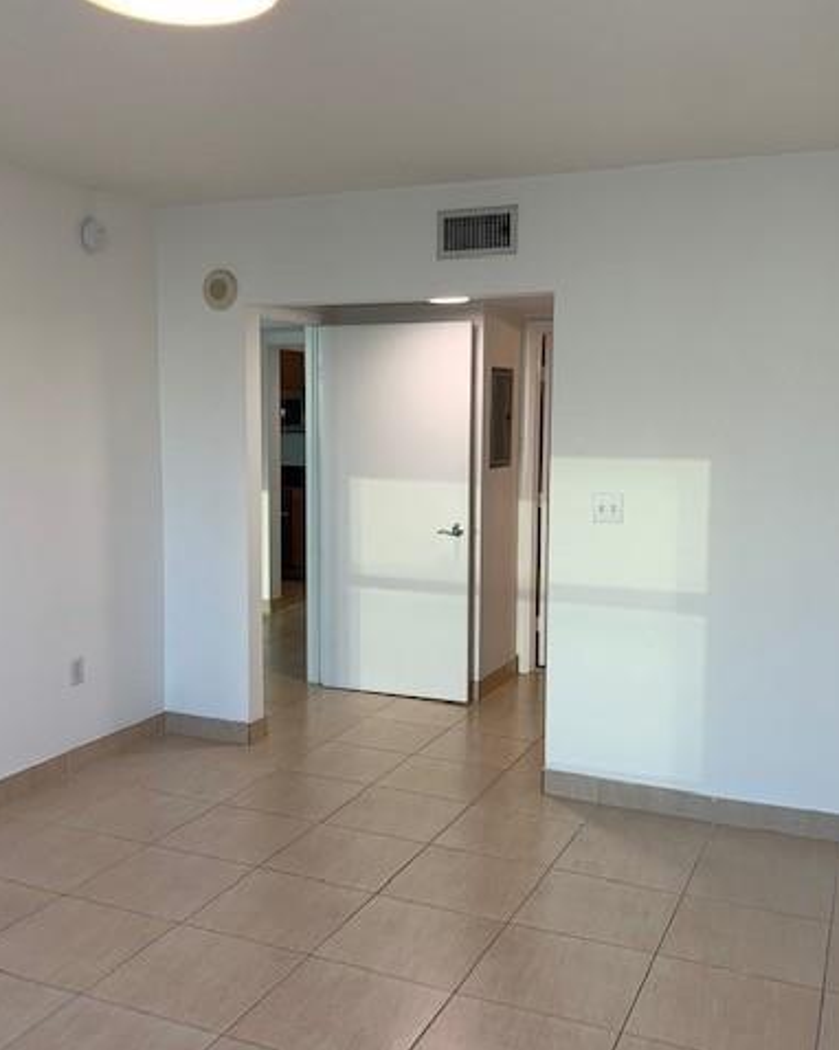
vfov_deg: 52.9
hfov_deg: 43.3
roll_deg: -0.6
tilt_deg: -5.0
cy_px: 525
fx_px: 1056
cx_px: 378
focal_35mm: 34
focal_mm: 4.25
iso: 50
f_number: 1.8
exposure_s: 1/120
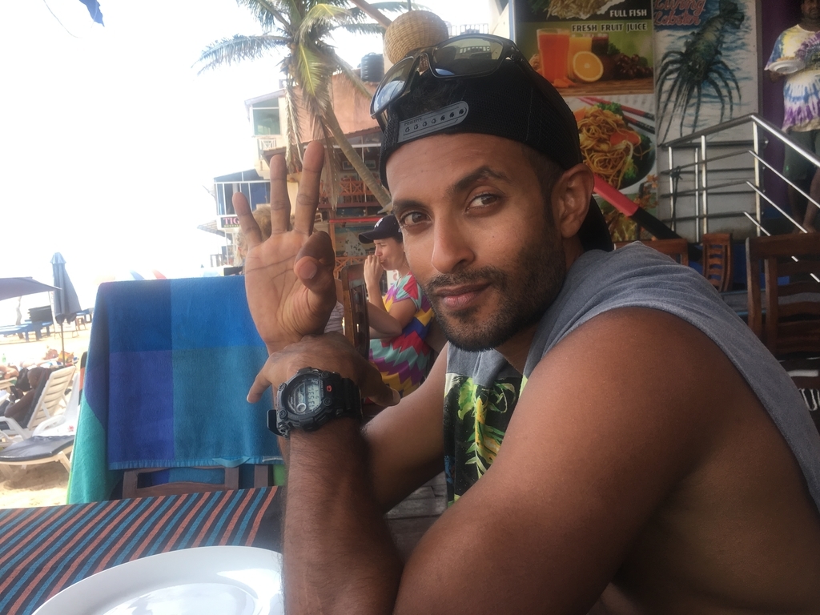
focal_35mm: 29
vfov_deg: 48.2
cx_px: 410
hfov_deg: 61.7
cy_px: 308
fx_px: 687
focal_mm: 4.15
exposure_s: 1/313
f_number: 2.2
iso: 25
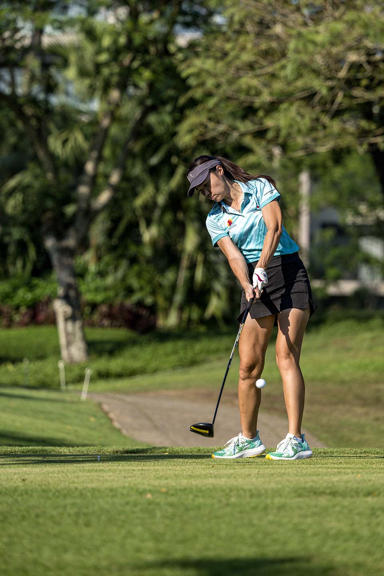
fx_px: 2480
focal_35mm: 155
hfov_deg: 8.9
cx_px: 192
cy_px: 288
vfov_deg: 13.2
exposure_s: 1/6400
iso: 400
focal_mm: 155
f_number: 3.2
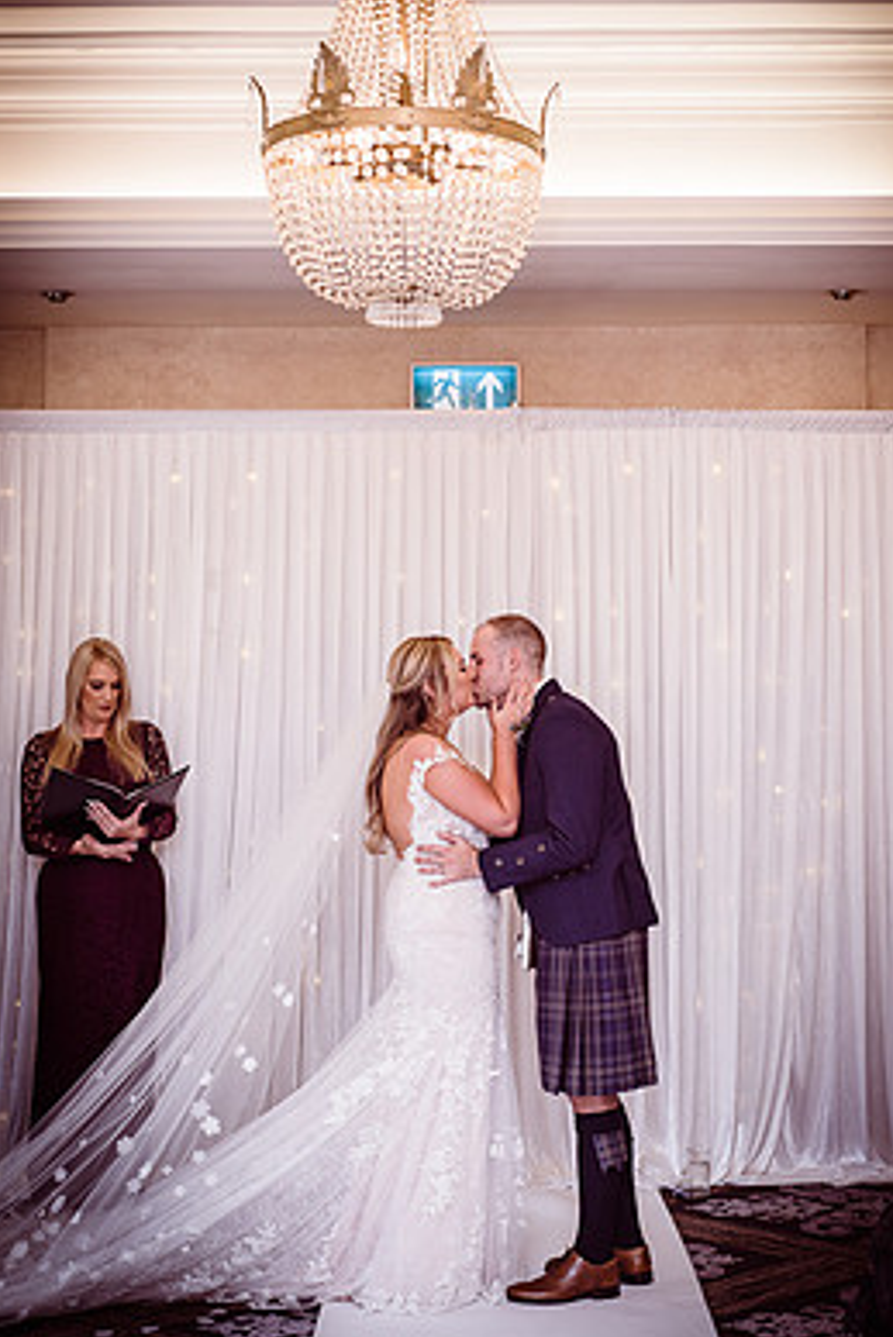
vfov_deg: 34.4
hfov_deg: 23.4
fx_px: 2156
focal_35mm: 58
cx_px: 483
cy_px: 596
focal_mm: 50
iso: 400
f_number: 5.6
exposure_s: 1/100
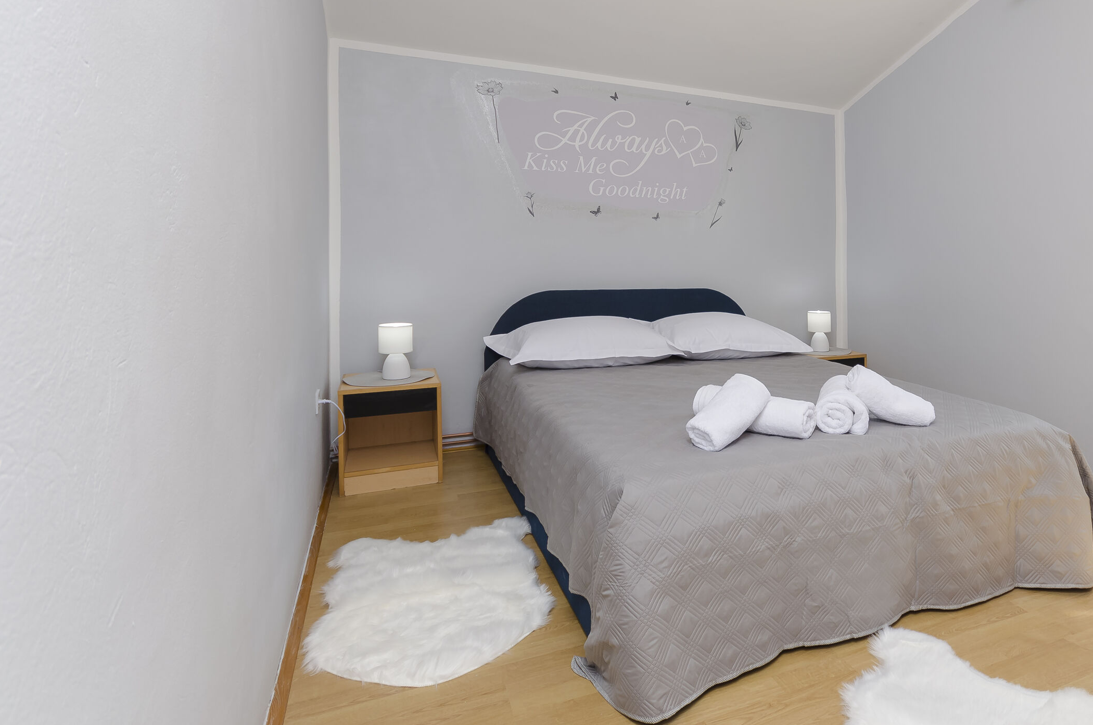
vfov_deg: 61.0
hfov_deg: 82.4
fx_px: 606
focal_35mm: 20
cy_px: 273
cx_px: 685
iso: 200
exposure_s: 1/125
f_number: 5.6
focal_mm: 10
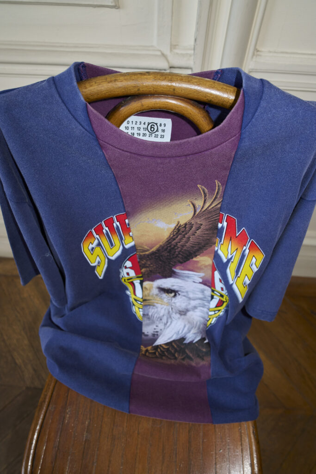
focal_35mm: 24
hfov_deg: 53.1
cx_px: 158
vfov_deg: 73.7
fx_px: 316
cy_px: 237
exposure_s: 1/125
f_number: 5.6
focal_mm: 24
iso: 1250
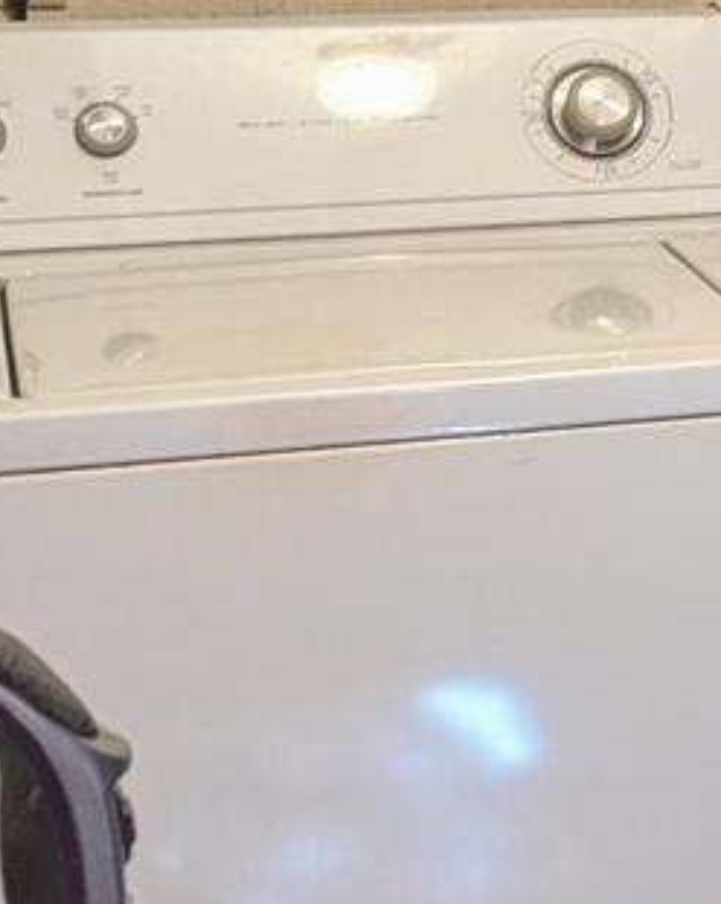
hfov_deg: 11.5
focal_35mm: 116
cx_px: 1590
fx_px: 3100
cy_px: 372
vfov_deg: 16.6
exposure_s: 1/30
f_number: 1.85
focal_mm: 6.81
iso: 250
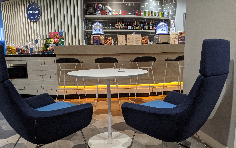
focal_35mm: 29
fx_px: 187
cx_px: 118
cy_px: 86
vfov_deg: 43.0
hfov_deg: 64.6
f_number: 1.8
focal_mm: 4.44
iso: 160
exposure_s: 1/25
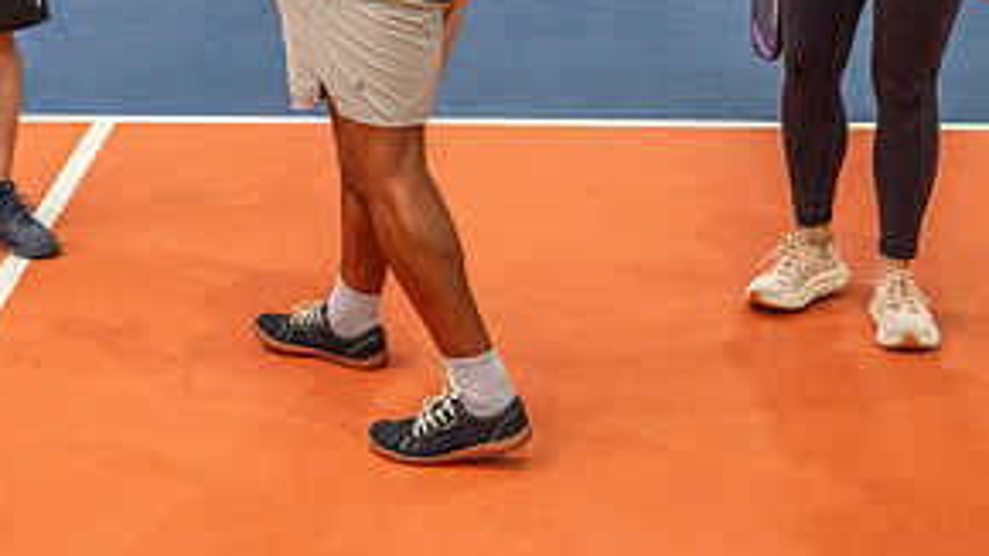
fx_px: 2360
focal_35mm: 90
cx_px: 321
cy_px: -90
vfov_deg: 13.1
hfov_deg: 23.6
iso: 6400
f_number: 4
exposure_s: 1/800
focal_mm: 43
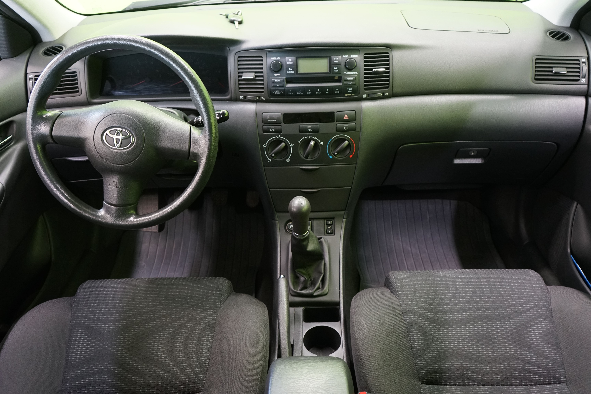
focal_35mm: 29
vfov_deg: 45.0
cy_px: 197
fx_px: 476
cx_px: 296
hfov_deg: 63.7
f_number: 5
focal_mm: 29
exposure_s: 1/15
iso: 2000
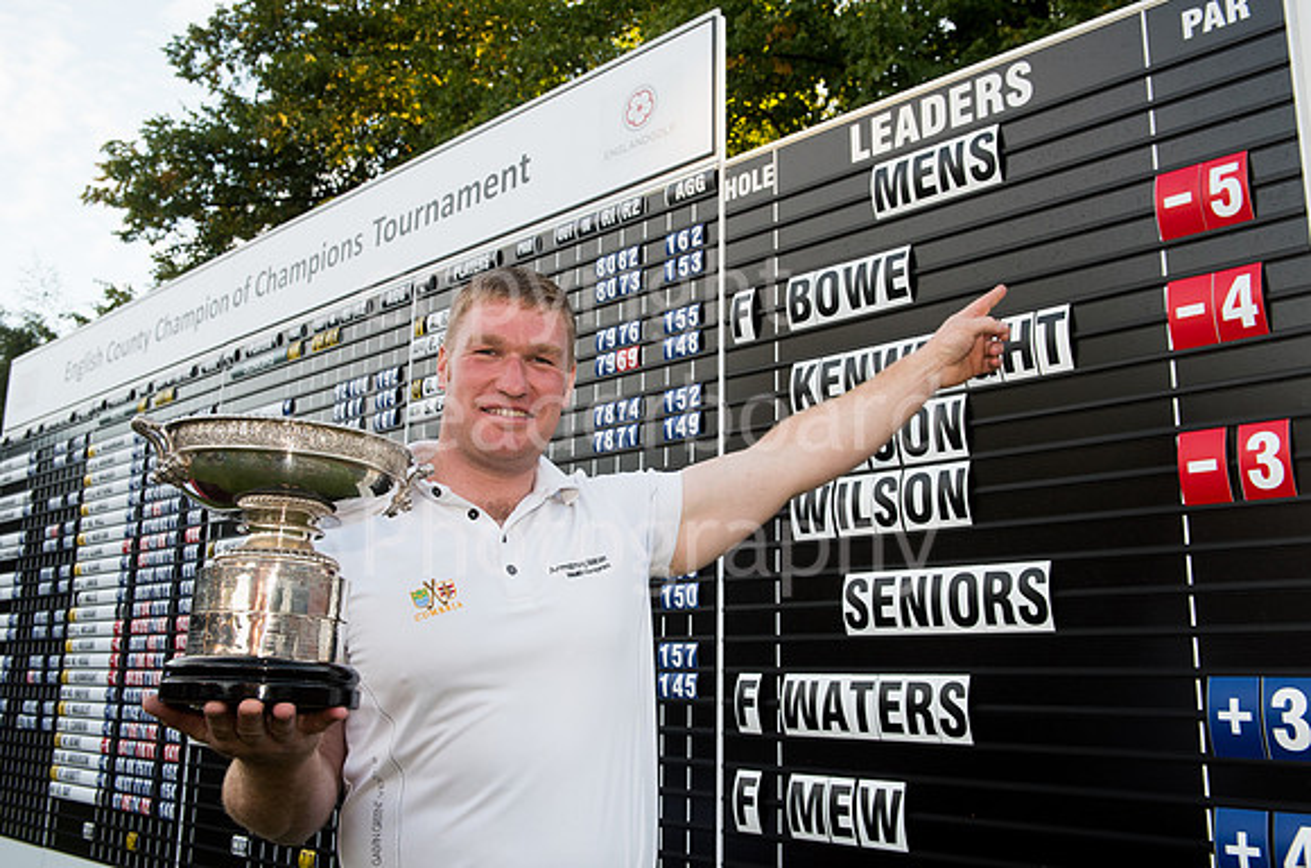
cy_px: 420
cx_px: 645
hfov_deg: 56.6
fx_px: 1217
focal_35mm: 33
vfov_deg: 39.3
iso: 800
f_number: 7.1
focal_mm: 32
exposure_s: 1/200
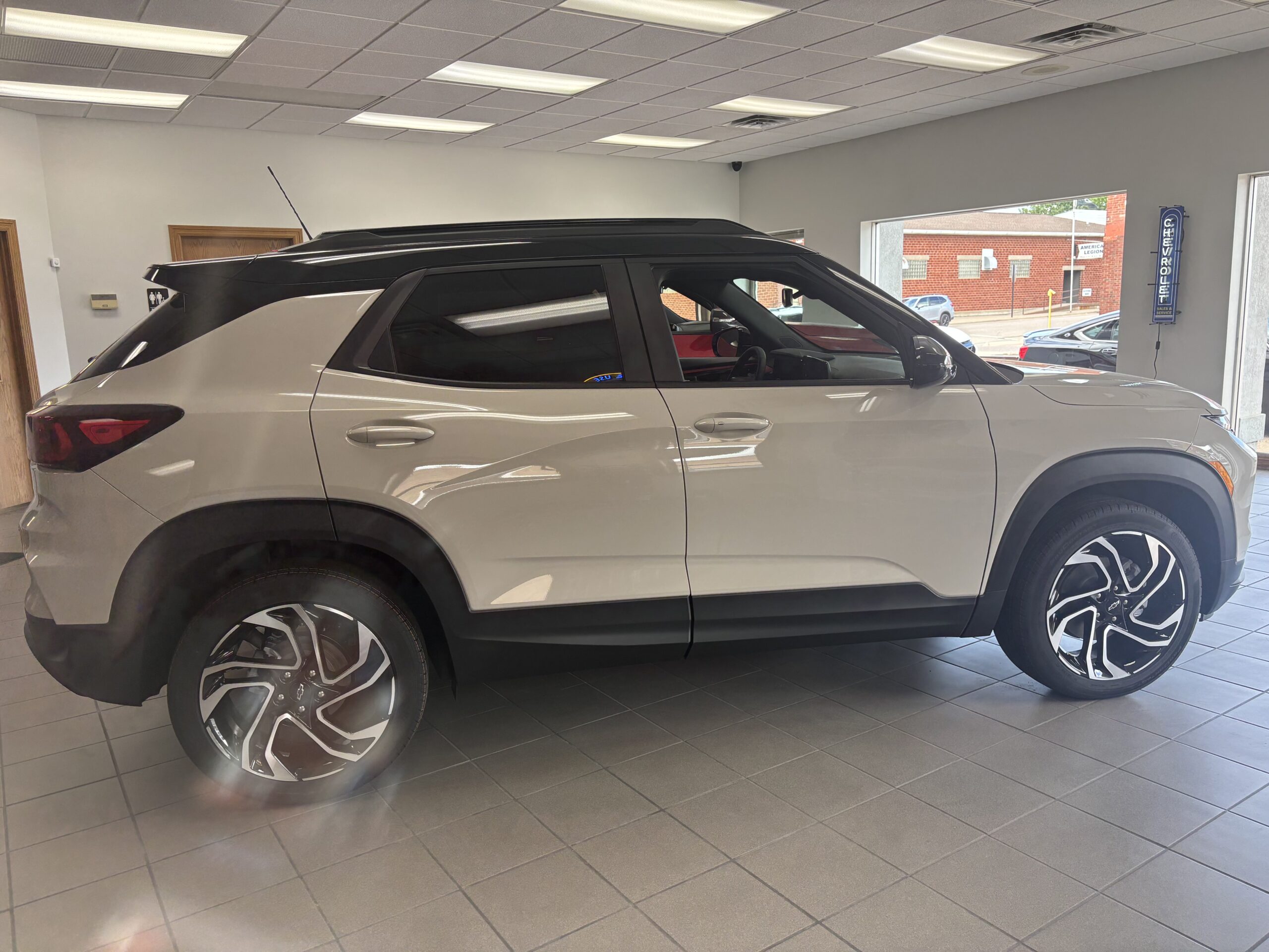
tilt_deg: -9.7
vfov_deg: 53.1
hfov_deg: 67.3
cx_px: 634
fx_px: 953
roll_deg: +1.7
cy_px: 476
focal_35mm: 26
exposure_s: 1/120
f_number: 1.6
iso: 80
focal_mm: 5.96
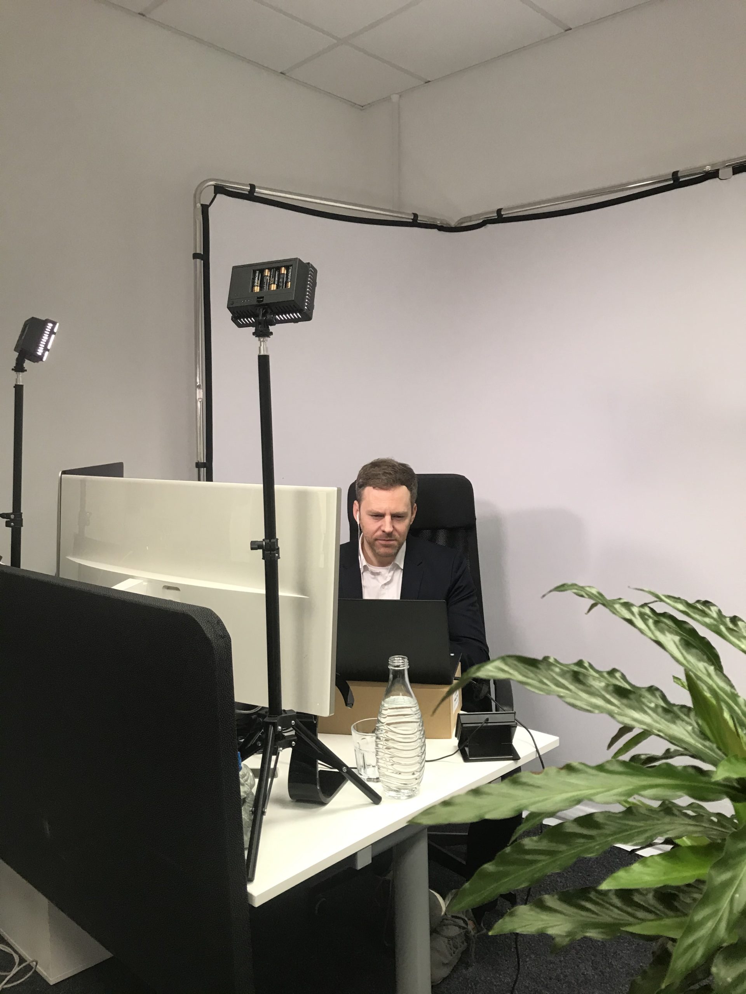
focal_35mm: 28
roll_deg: +0.7
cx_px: 373
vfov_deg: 63.4
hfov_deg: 49.7
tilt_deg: -2.1
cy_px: 497
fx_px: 805
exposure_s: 1/33
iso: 40
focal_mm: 3.99
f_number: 1.8
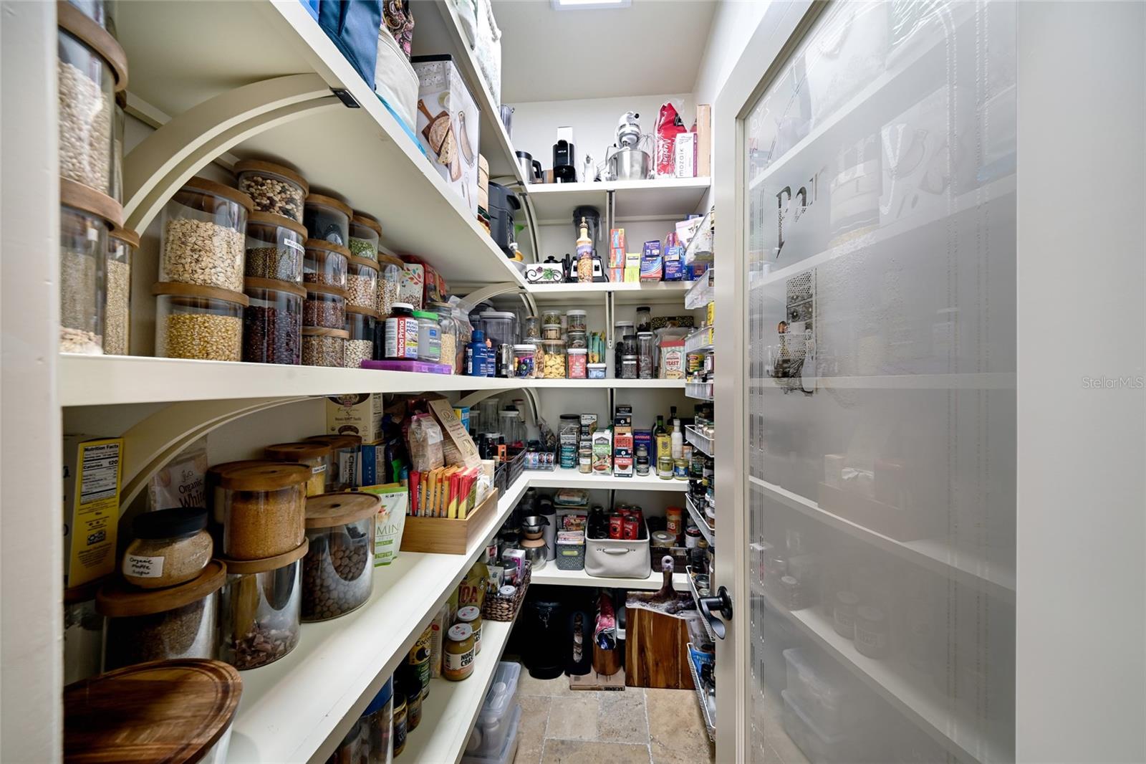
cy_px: 382
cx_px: 573
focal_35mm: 12
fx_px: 382
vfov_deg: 90.0
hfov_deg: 112.6
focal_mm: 12
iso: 800
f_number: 8
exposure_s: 1/4
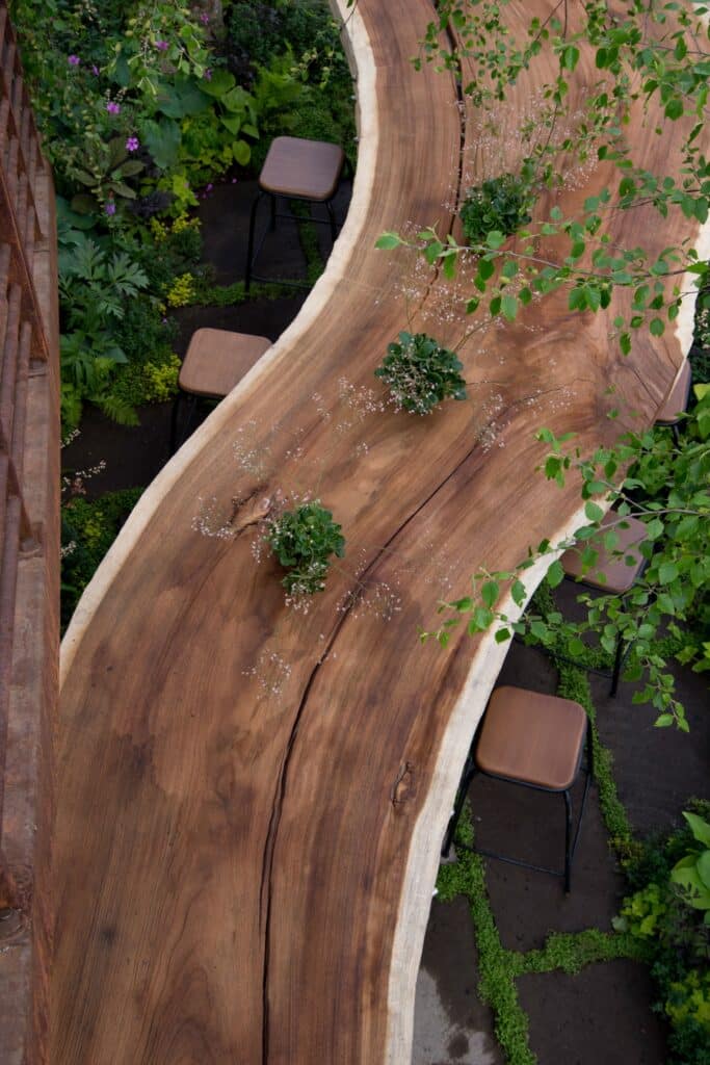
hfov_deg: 26.0
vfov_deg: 38.2
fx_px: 1538
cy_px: 532
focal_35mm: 52
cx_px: 355
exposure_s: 1/50
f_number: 9
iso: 160
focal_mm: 52
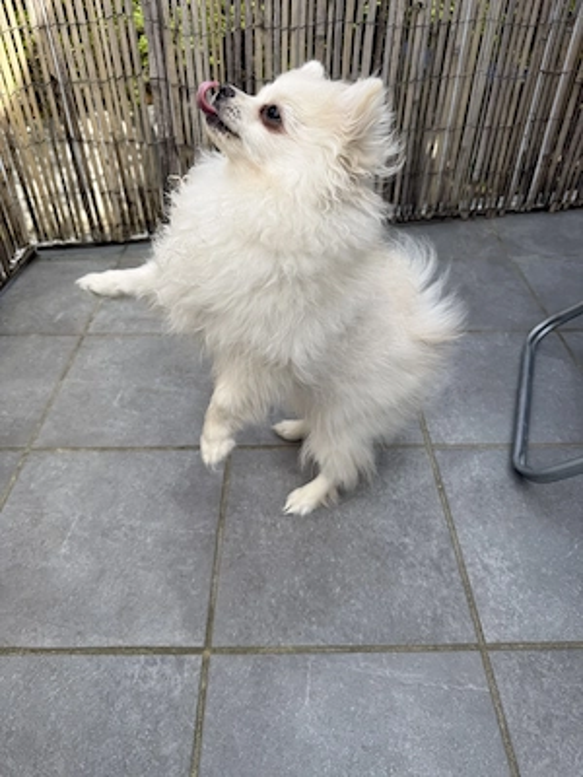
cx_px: 292
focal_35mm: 24
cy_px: 388
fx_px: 539
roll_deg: +0.0
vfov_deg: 71.6
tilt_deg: -39.3
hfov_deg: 56.8
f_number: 1.78
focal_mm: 6.76
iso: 80
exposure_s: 1/1250
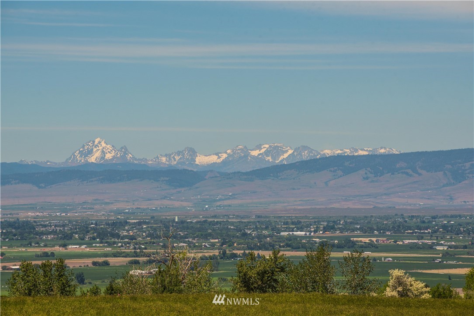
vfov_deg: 6.9
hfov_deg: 10.3
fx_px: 2634
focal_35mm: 200
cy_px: 158
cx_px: 237
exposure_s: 1/2000
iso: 400
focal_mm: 200
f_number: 10
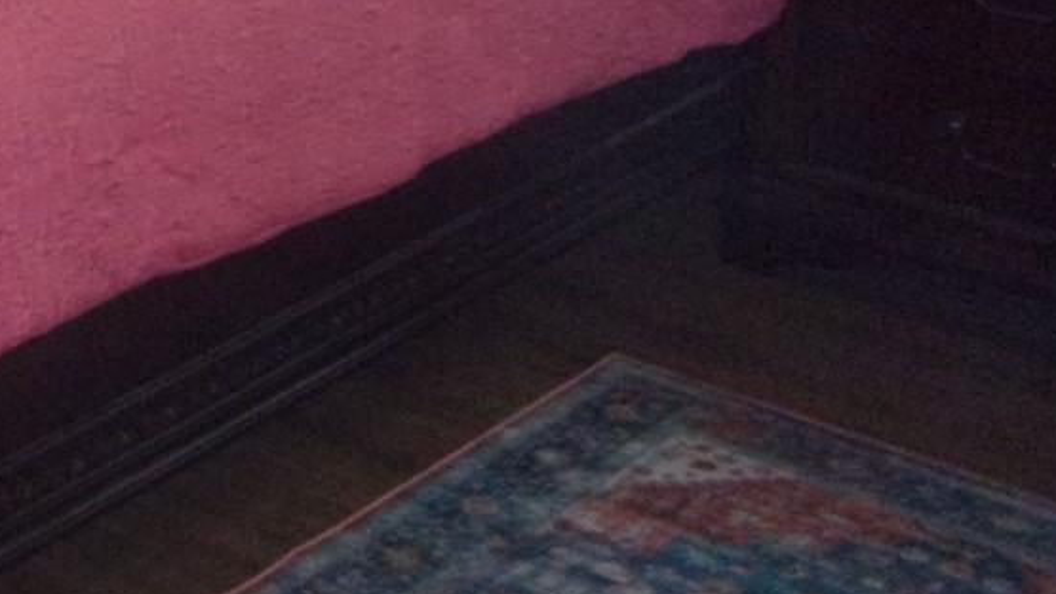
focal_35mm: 88
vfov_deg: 13.0
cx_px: -379
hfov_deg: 21.5
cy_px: -293
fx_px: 2464
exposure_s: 1/34
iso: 349
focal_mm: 5.1
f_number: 3.9
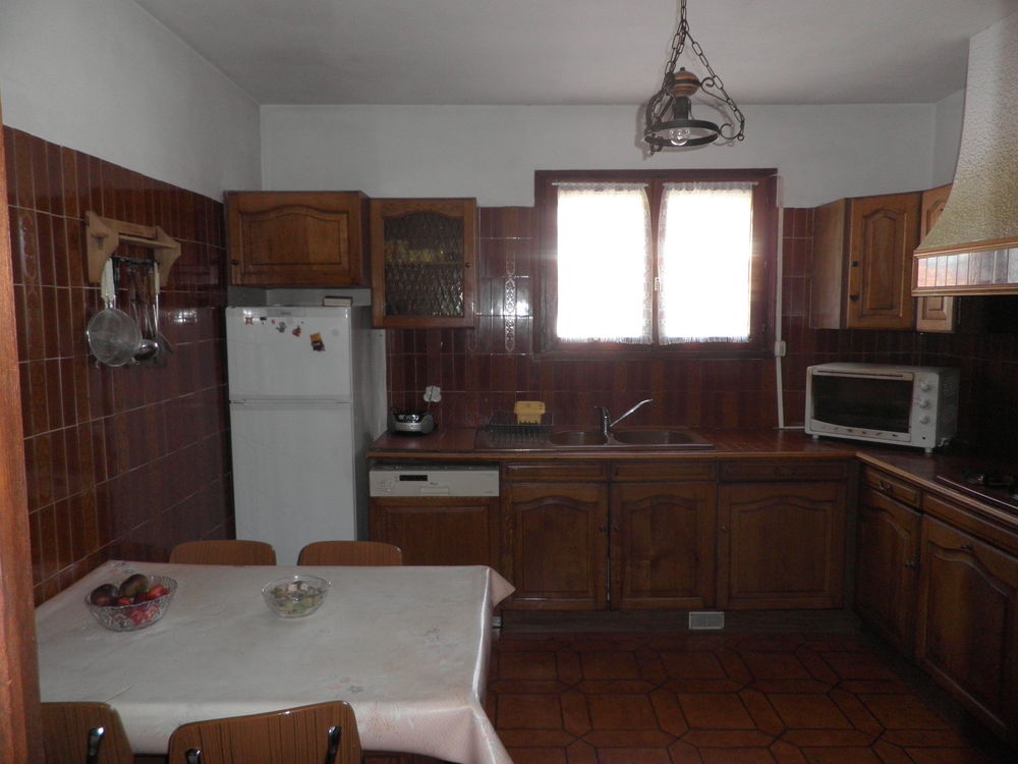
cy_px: 382
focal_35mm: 24
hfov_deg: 71.6
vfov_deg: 56.8
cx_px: 509
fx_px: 706
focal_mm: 4.3
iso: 160
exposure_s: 1/30
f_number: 3.3
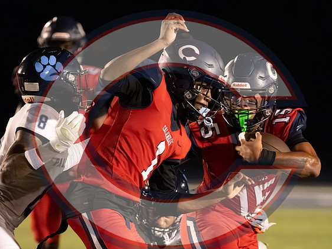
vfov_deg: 2.0
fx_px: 6984
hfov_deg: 2.7
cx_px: 80
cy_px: 190
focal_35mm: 728
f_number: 4.5
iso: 25600
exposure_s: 1/1600
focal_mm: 400
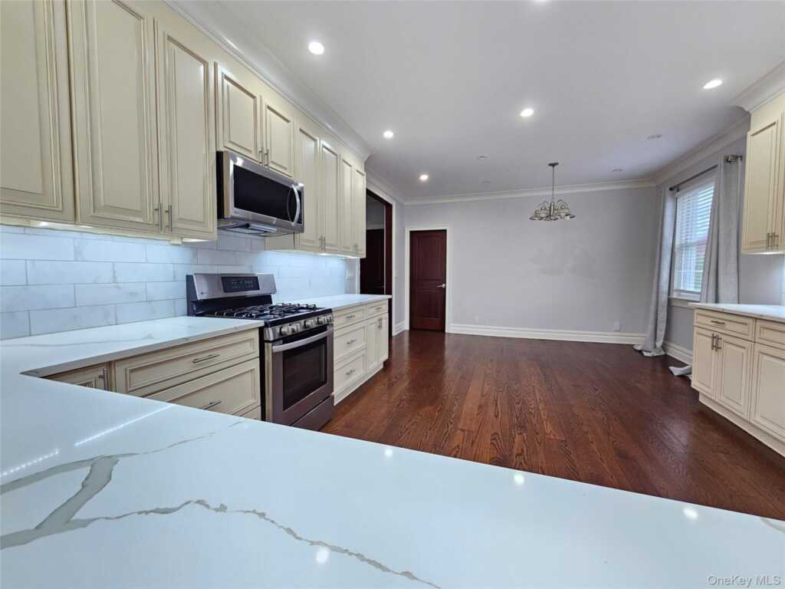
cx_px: 392
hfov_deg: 106.2
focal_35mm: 13
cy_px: 294
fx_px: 295
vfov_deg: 89.9
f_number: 2.2
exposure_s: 1/60
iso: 250
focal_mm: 2.2
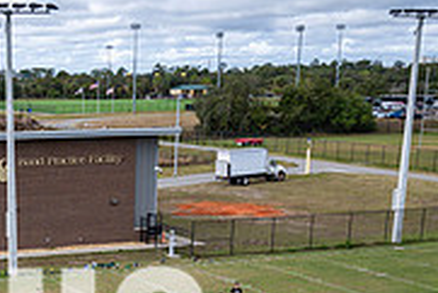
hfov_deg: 24.4
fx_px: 974
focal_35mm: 80
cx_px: 22
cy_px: 381
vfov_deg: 16.2
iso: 100
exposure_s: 1/1250
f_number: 2.8
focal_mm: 25
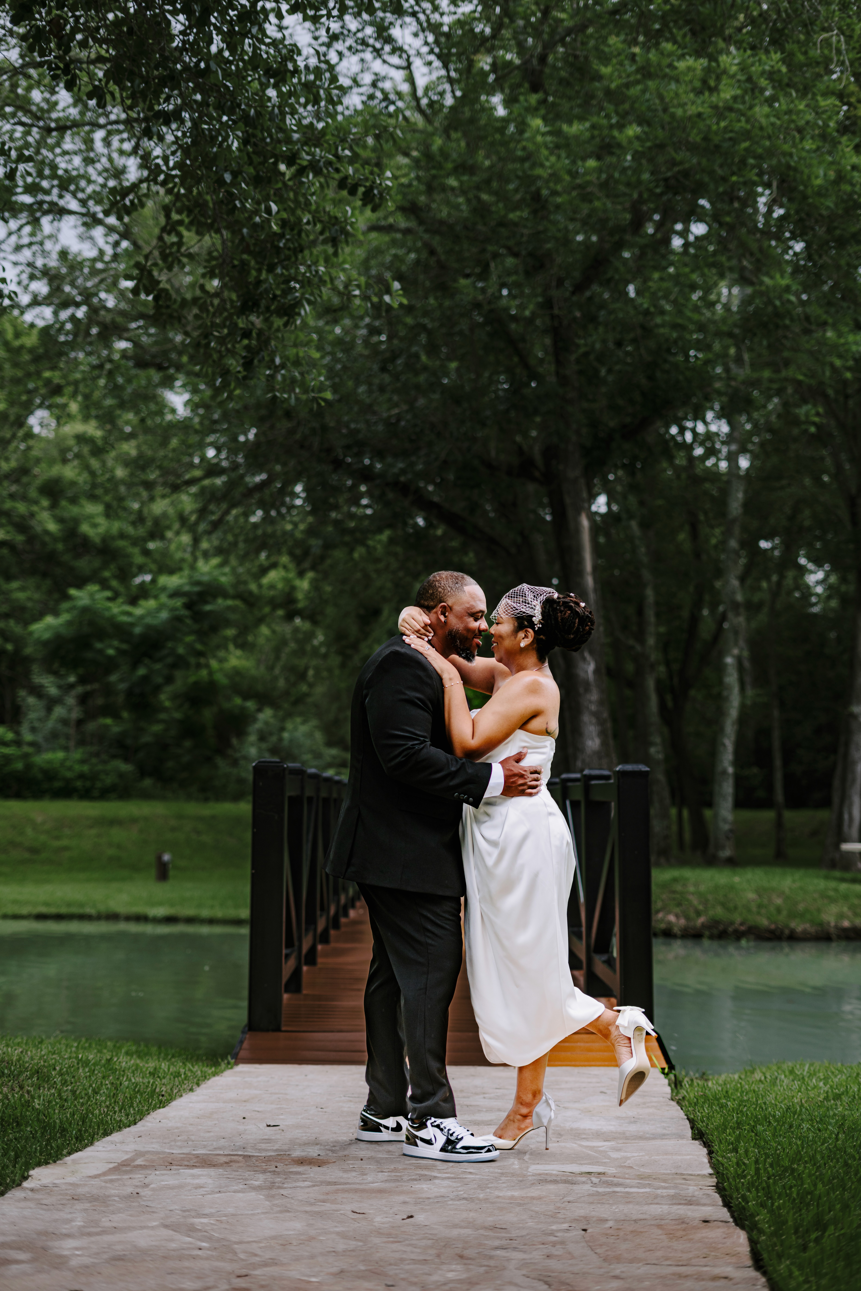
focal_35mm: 50
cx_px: 430
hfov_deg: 27.0
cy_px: 646
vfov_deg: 39.6
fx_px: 1794
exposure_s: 1/320
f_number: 2.2
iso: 200
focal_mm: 50
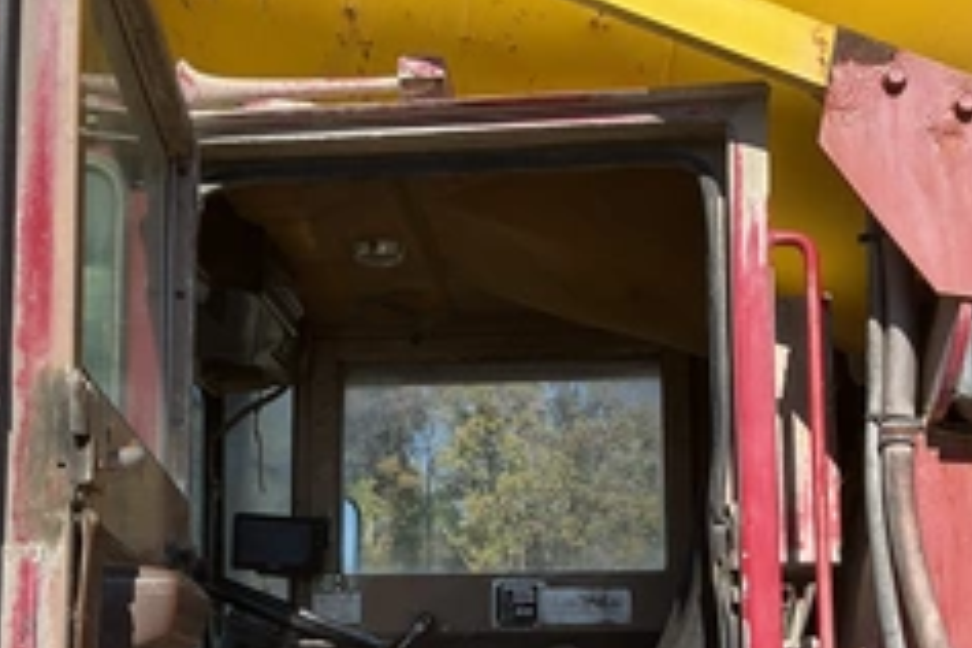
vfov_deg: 25.9
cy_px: 541
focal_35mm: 51
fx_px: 1377
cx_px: 463
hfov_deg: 38.9
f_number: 1.8
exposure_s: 1/1144
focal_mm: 3
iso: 25
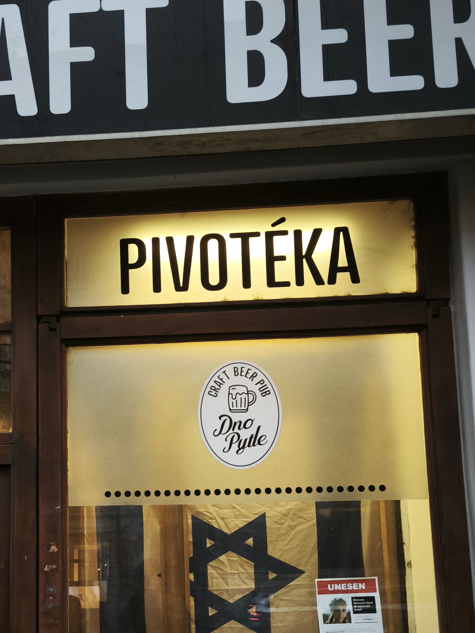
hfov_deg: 33.2
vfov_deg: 43.3
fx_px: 769
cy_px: 479
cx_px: 81
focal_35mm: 42
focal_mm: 5.35
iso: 320
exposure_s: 1/50
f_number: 1.7
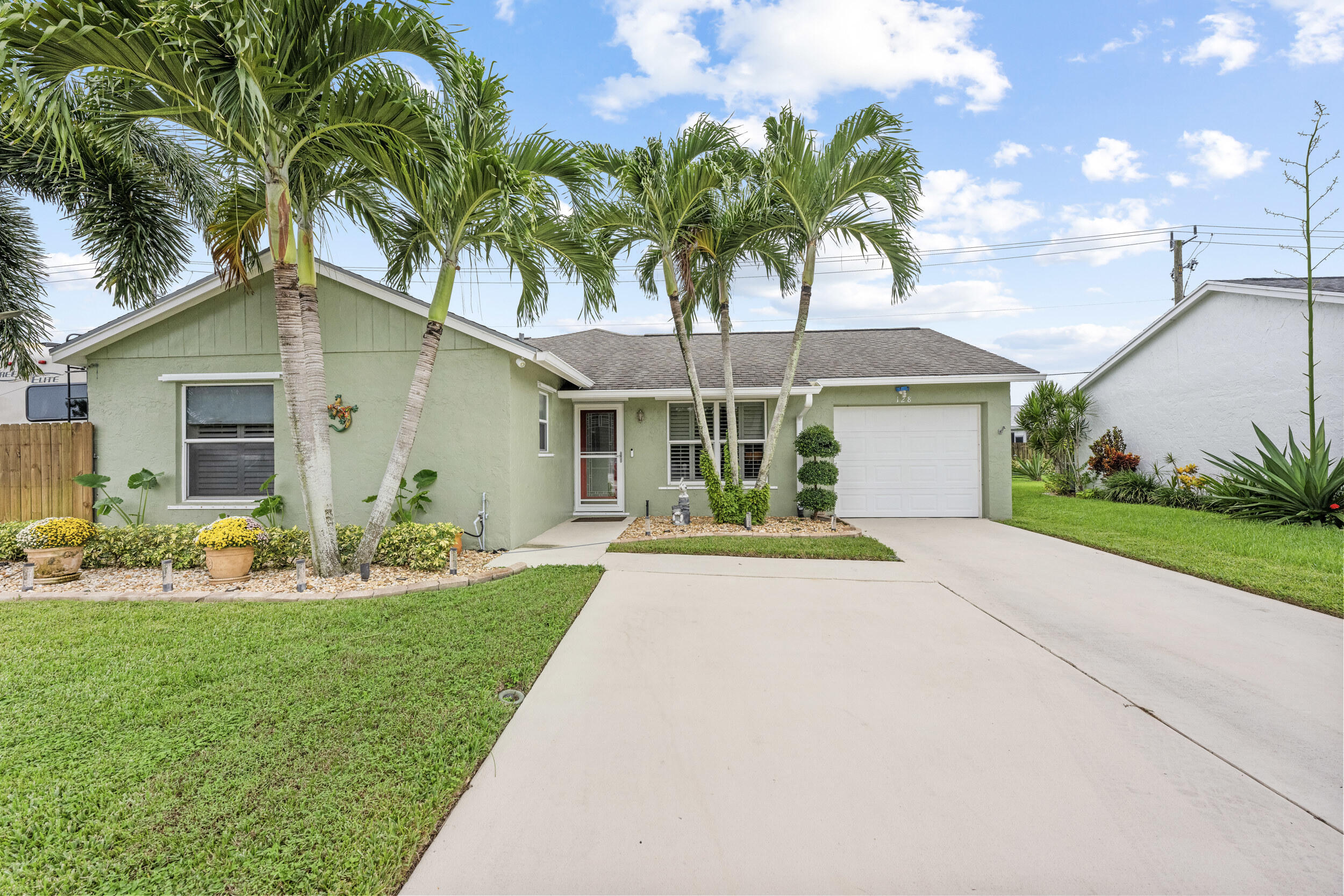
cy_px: 448
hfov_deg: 104.3
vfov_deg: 81.2
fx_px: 523
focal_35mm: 14
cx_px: 672
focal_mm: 14
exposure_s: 1/400
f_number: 8
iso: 500
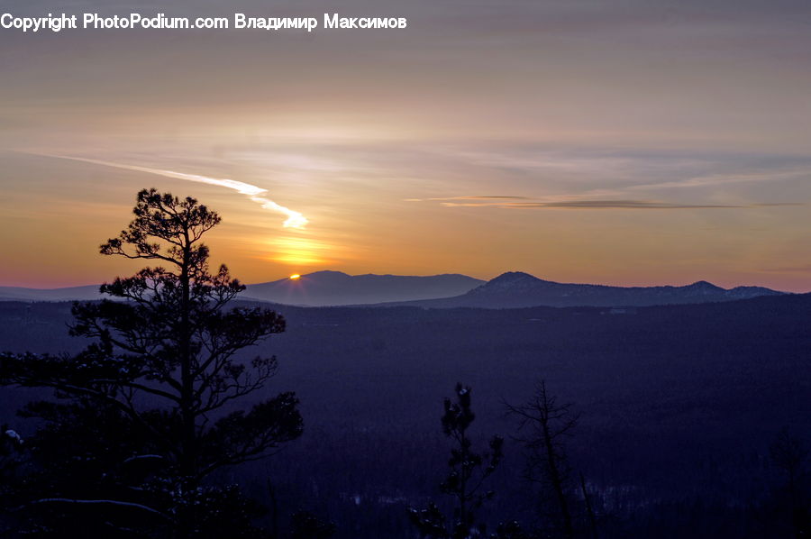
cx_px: 406
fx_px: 1688
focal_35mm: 75
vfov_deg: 18.1
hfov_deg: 27.0
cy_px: 270
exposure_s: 1/250
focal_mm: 50
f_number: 1.7
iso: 100
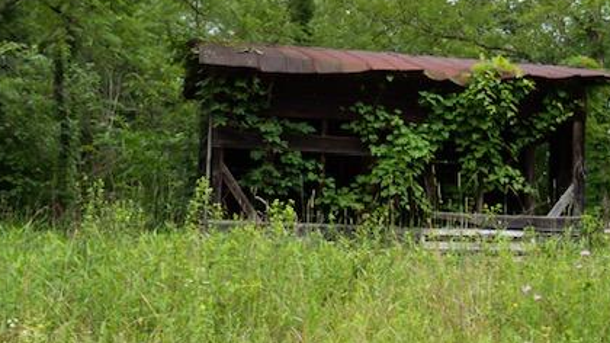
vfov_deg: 19.1
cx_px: 325
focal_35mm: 63
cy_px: 139
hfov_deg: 33.3
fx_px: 1019
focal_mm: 8
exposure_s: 1/500
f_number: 2.8
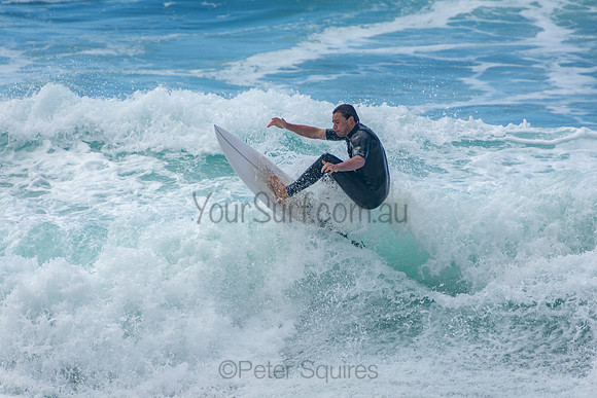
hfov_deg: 3.4
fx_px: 9952
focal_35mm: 600
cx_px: 298
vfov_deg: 2.3
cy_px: 199
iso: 200
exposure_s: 1/1250
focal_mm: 400
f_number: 5.6
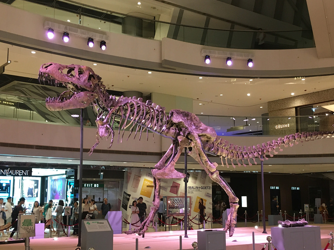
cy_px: 149
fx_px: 376
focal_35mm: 39
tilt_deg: +8.3
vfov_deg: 36.7
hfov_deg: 47.8
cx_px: 179
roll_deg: +0.0
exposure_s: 1/33
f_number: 2.2
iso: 125
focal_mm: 4.15
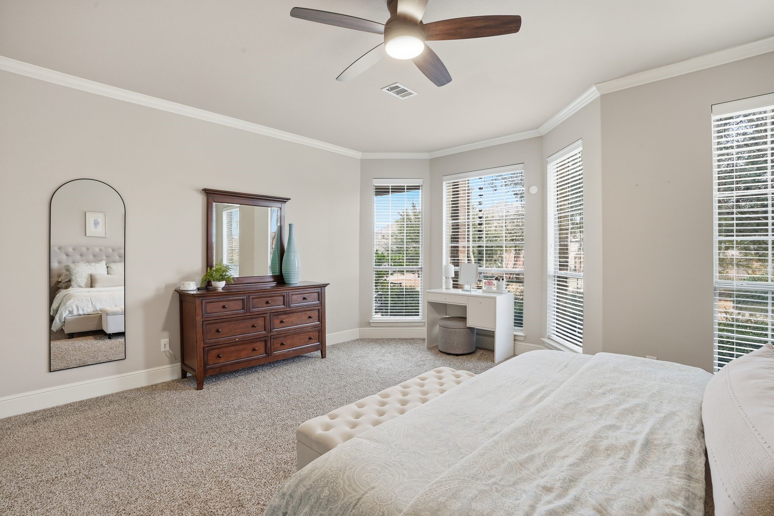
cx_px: 387
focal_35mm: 16
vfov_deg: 73.8
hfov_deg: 96.7
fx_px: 344
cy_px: 258
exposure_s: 1/8
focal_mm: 16
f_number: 11
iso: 160
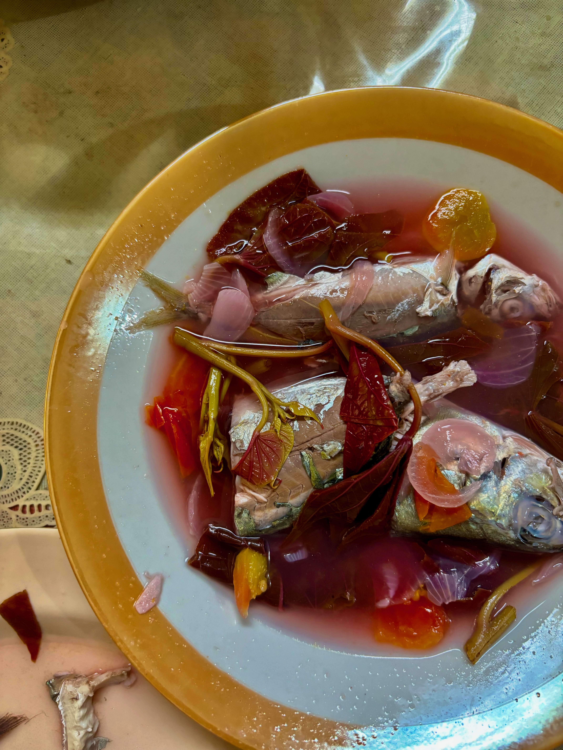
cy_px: 375
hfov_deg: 53.1
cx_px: 282
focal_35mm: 26
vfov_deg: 67.3
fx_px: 564
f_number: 1.6
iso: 320
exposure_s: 1/60
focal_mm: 5.96
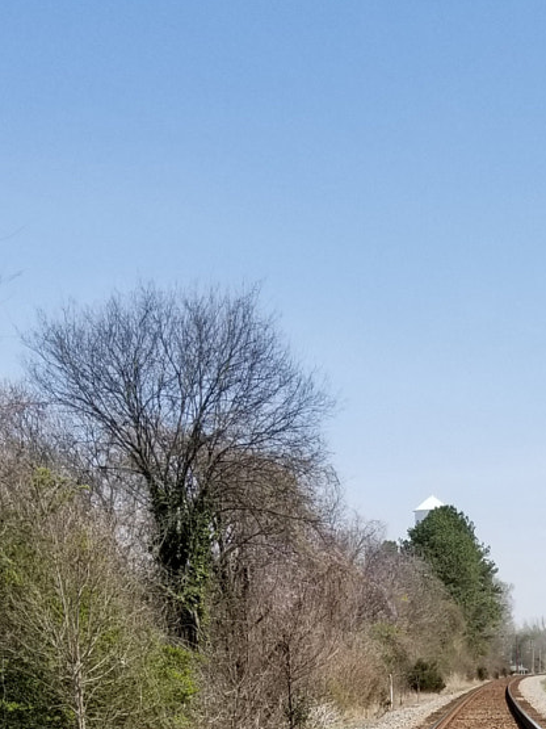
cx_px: 534
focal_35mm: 75
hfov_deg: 19.1
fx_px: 1578
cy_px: 1034
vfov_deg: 22.3
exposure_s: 1/2072
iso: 50
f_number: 1.7
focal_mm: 4.25
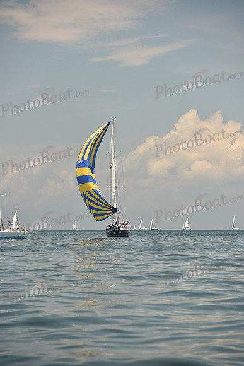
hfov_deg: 6.9
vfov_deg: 10.3
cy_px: 183
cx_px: 122
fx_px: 2032
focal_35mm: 200
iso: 320
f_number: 7.1
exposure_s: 1/640
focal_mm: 200
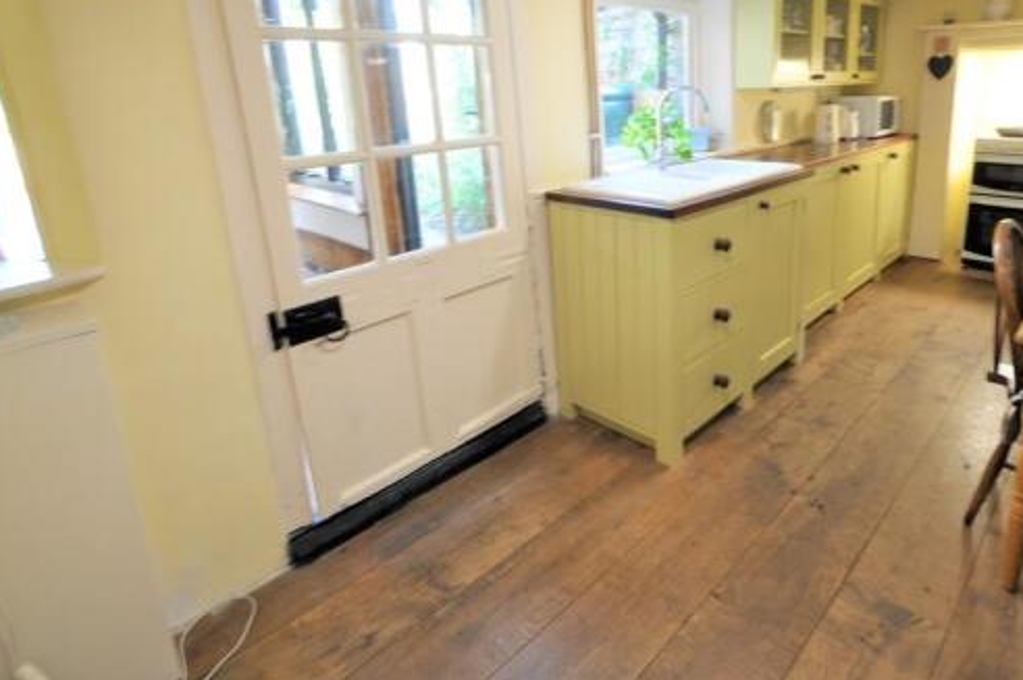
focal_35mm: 20
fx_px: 568
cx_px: 628
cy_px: 237
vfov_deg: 60.6
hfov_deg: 82.7
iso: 400
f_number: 8
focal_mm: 10
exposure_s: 1/5
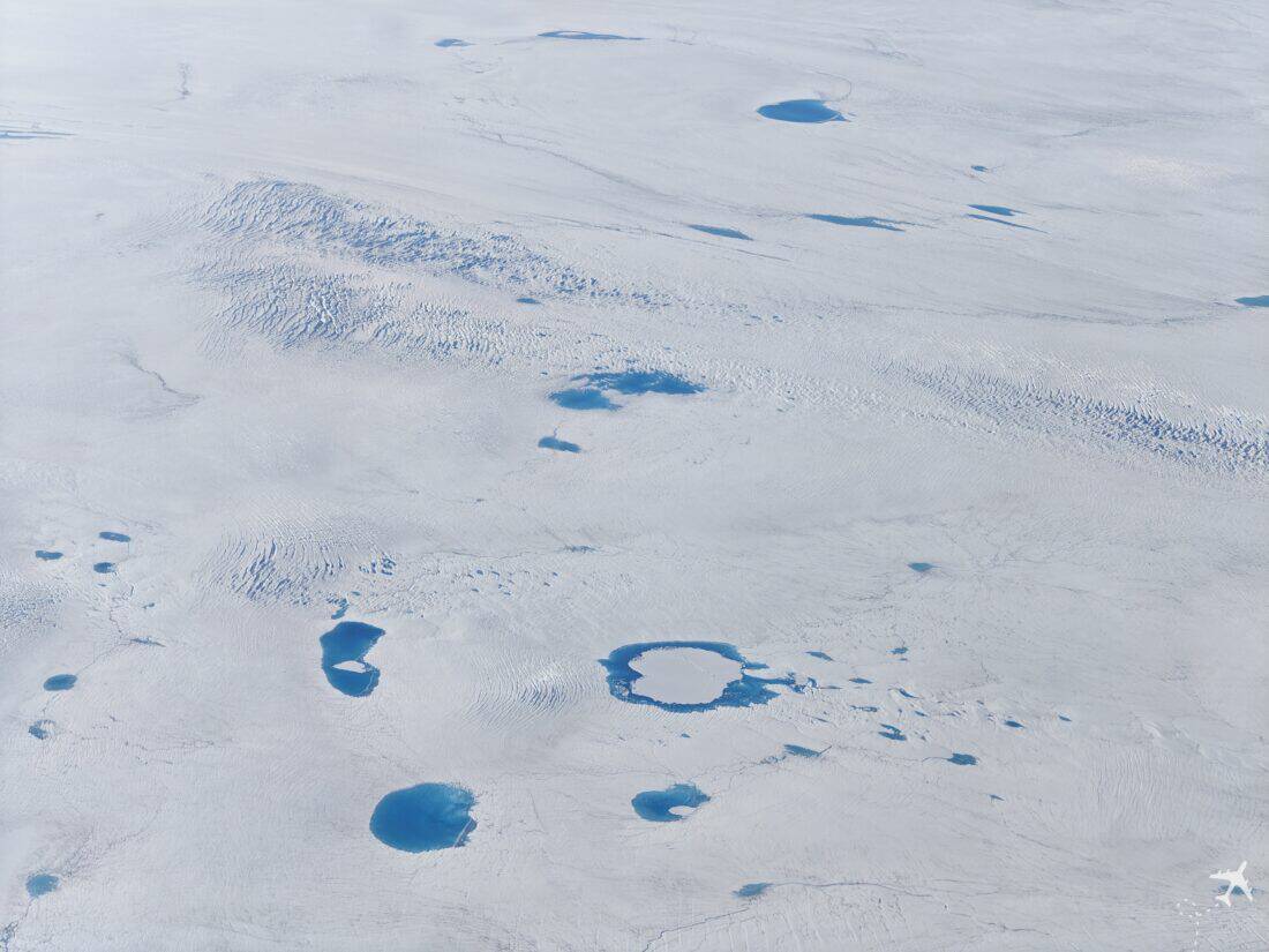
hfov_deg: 27.8
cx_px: 634
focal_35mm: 70
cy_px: 476
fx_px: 2566
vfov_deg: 21.0
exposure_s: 1/1400
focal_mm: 13.3
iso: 50
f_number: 2.5
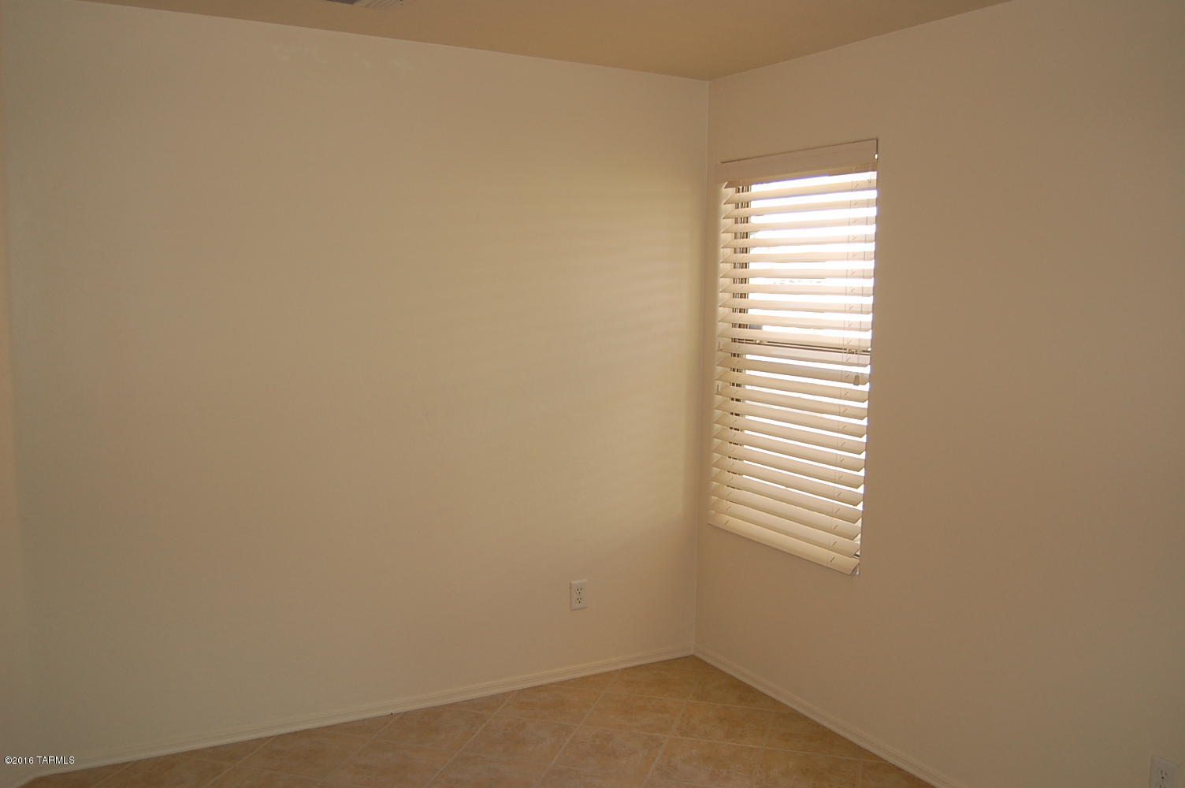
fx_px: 987
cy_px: 394
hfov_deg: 62.0
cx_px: 592
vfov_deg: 43.5
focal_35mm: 30
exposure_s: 1/160
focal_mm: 20
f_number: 3.8
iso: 400
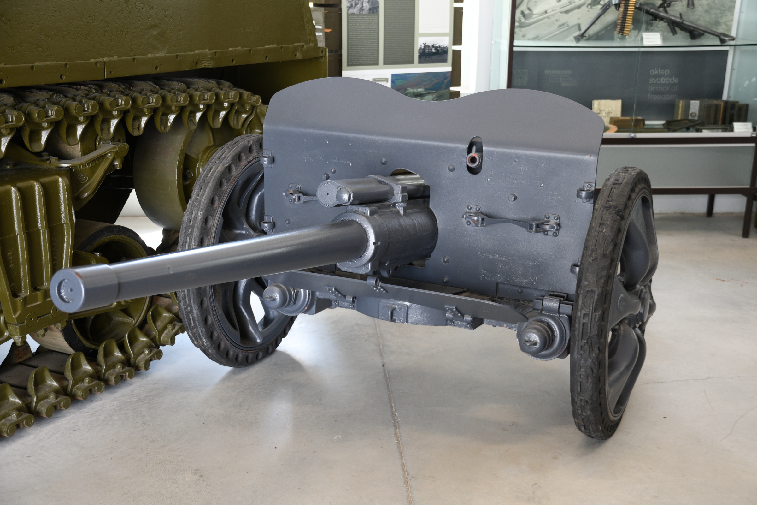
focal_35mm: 46
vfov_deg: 29.2
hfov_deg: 42.7
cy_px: 252
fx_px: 967
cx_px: 378
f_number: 3.2
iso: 320
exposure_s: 1/30
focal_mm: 31
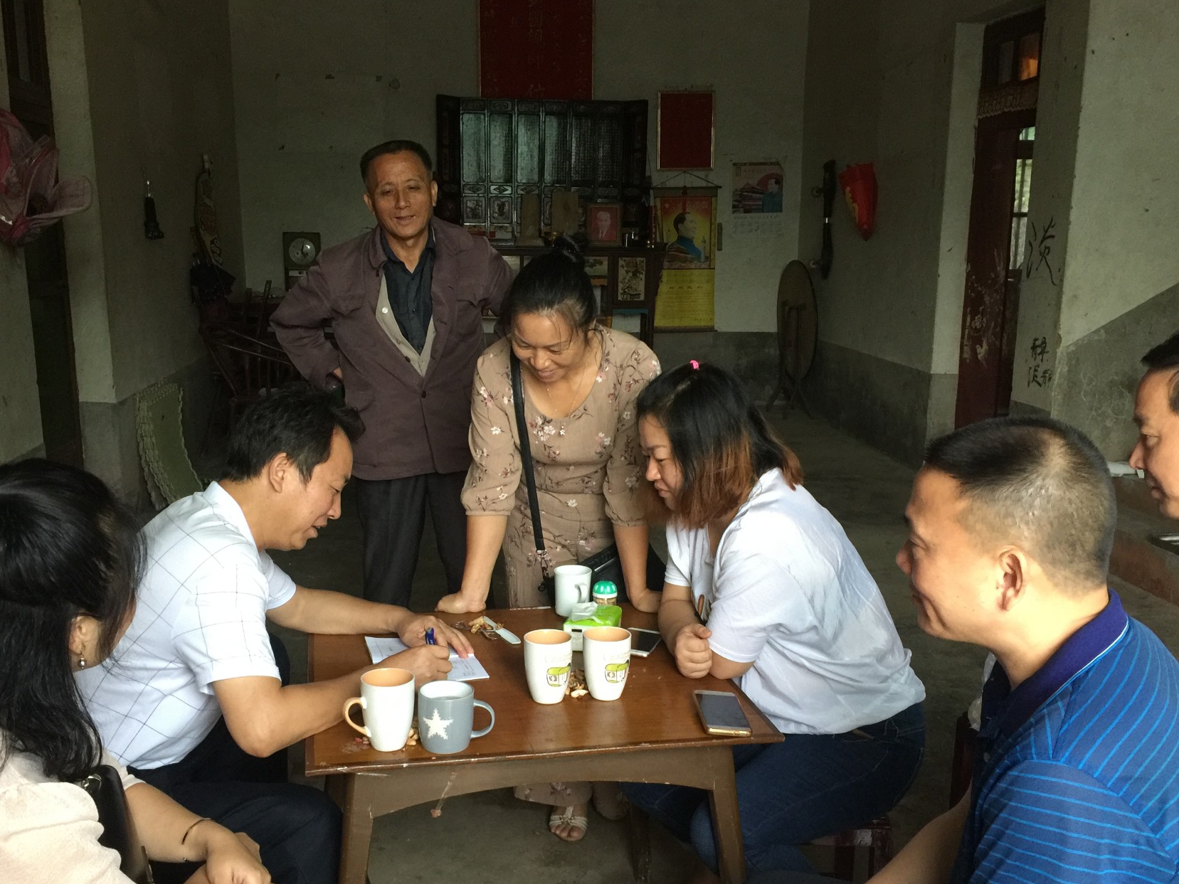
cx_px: 549
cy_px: 515
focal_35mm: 35
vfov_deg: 40.6
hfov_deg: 52.6
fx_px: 1192
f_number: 2.2
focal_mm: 4.15
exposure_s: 1/10
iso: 100
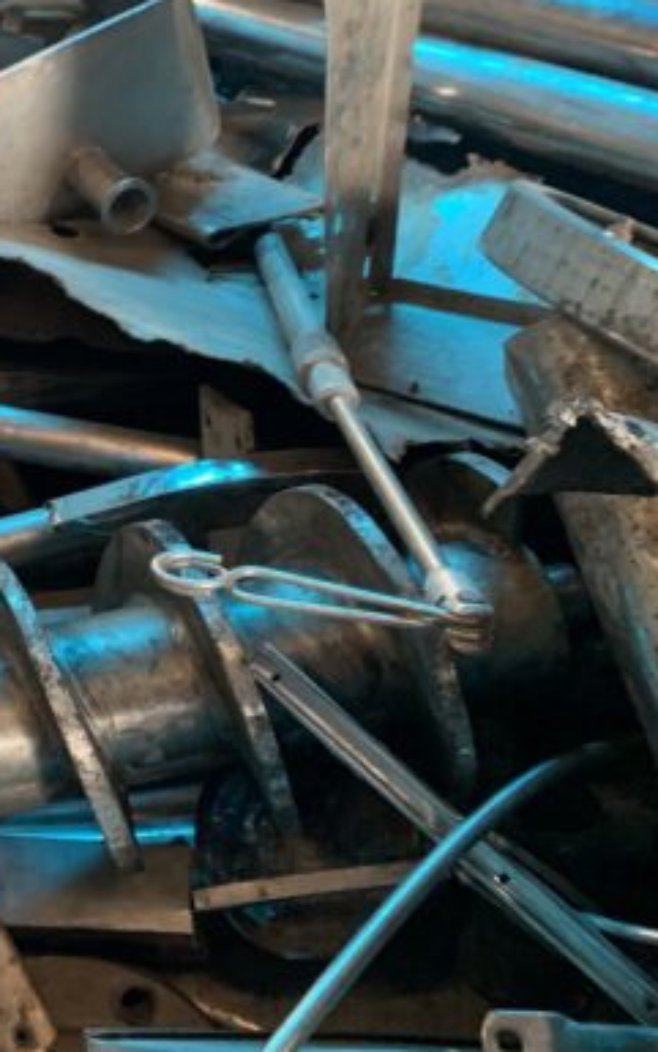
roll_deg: -4.2
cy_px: 279
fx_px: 1576
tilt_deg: -5.4
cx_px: -292
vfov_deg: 36.1
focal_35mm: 55
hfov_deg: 20.6
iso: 400
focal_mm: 4.25
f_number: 1.8
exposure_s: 1/47
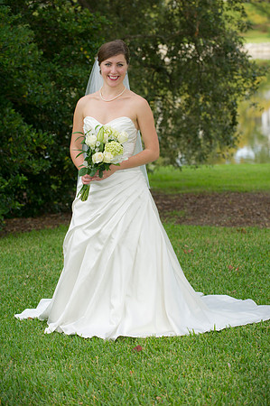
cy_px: 203
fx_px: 1308
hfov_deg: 11.8
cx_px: 135
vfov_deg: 17.7
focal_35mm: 116
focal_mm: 116
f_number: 4
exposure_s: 1/250
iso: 320
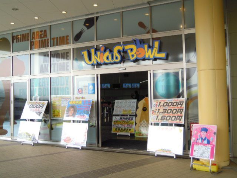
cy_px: 89
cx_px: 118
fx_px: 219
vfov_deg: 44.2
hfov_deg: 56.8
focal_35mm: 32
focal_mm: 5.7
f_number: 2.8
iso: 100
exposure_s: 1/200
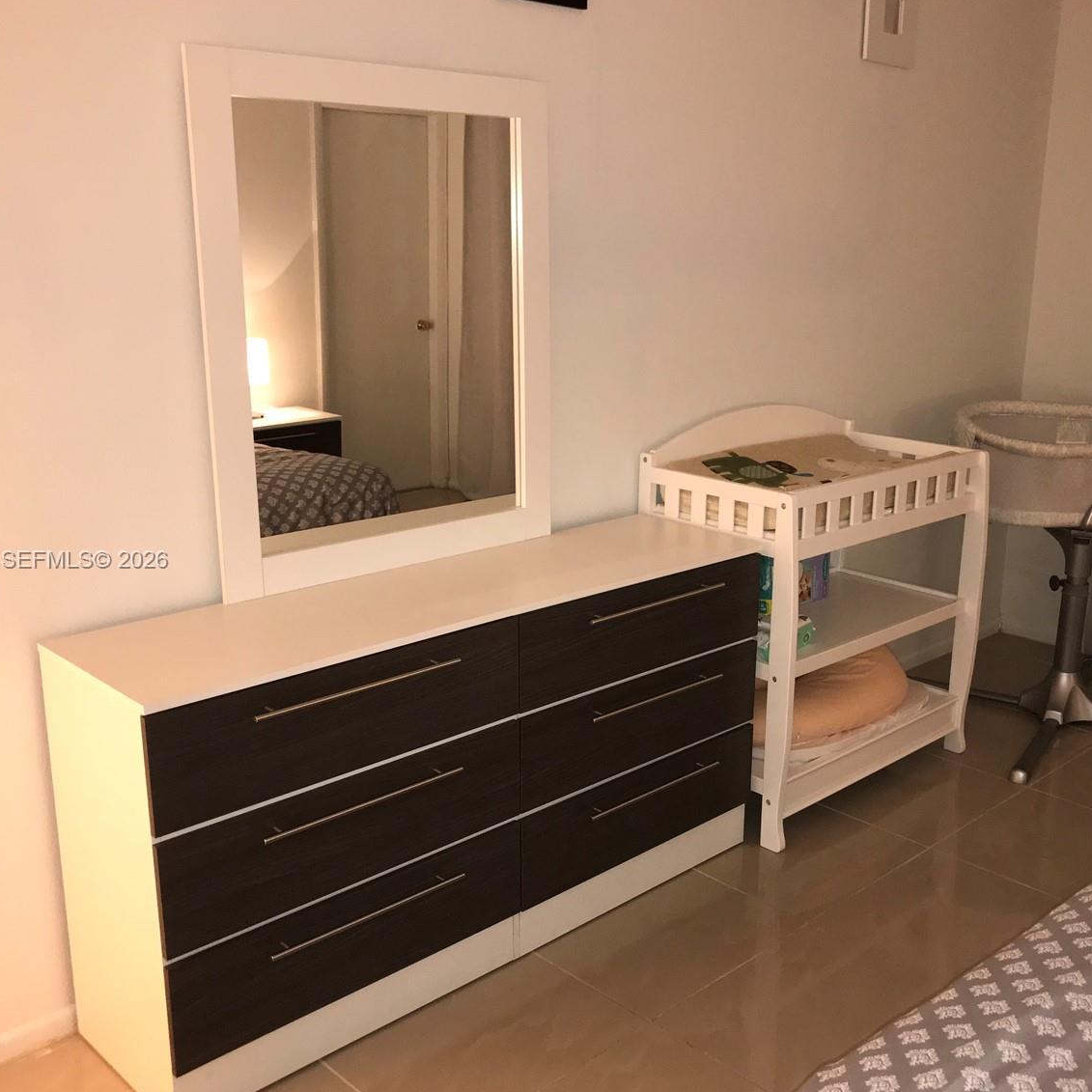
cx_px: 639
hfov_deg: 47.0
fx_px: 1249
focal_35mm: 35
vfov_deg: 47.2
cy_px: 561
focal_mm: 3.99
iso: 64
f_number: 1.8
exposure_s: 1/30
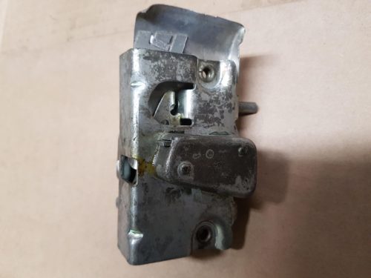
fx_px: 279
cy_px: 139
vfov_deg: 53.1
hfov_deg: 67.3
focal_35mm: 26
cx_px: 186
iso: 250
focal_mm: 4.2
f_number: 1.7
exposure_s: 1/25
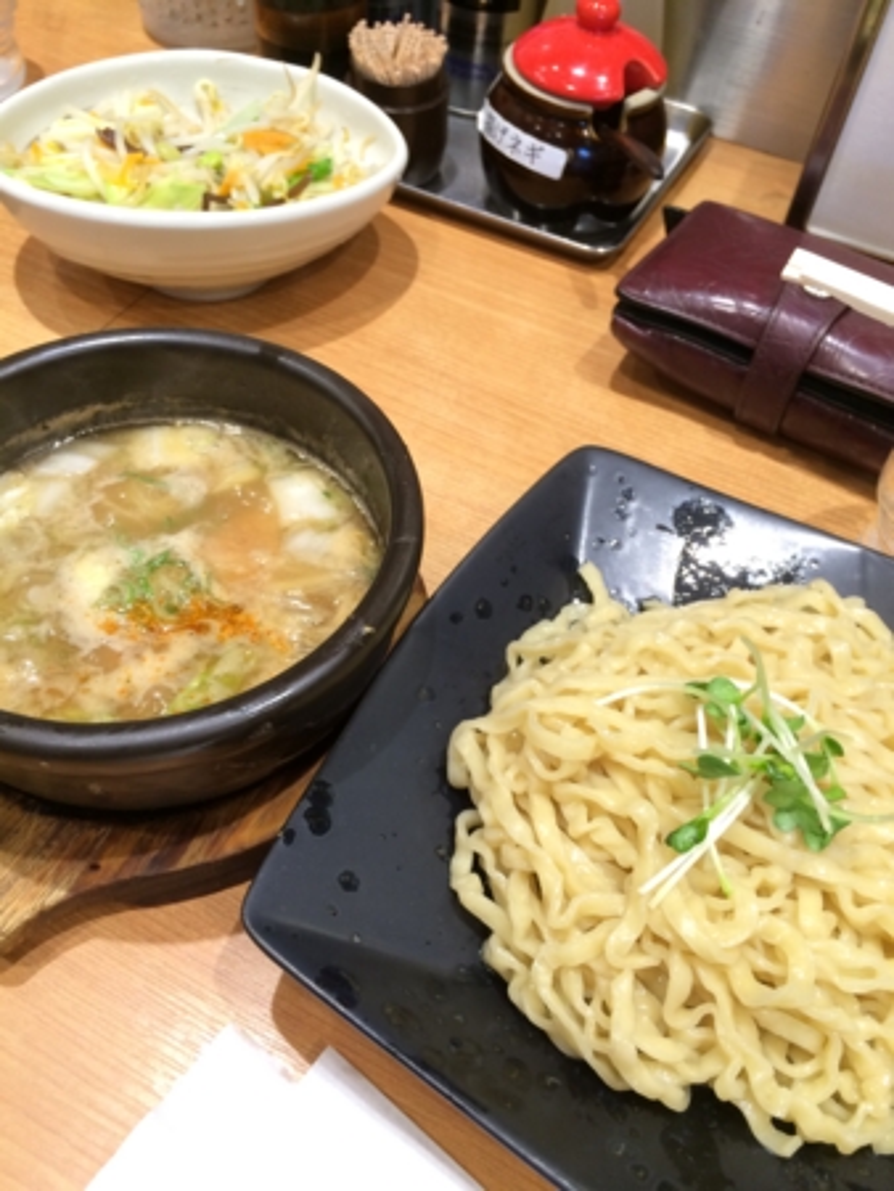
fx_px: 998
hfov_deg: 48.3
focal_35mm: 29
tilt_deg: -51.9
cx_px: 447
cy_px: 596
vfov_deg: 61.6
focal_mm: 4.15
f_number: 2.2
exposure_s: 1/30
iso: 80
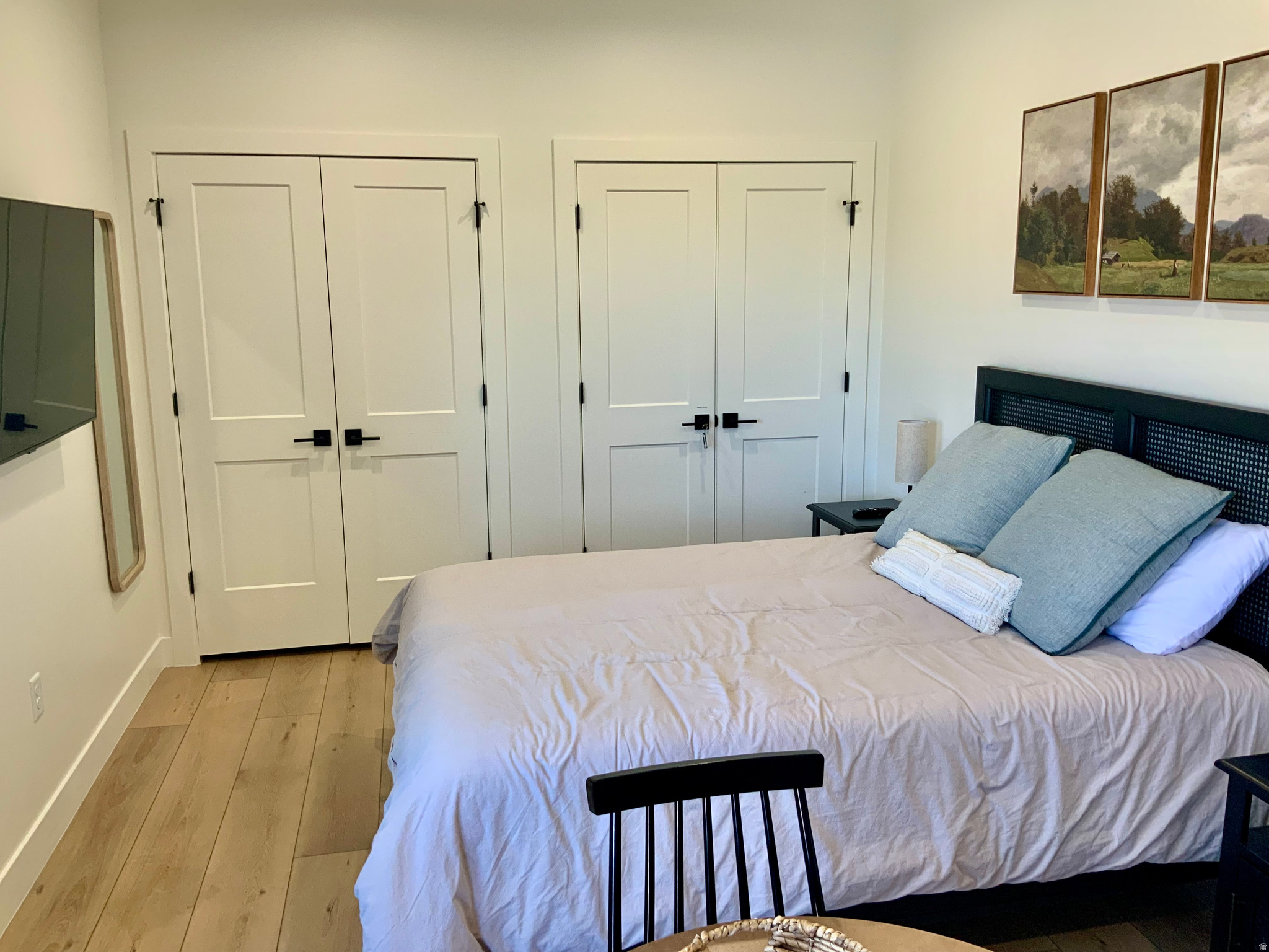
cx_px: 634
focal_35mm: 29
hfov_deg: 61.7
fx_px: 1063
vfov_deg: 48.2
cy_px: 476
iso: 64
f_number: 1.8
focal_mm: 3
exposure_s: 1/120
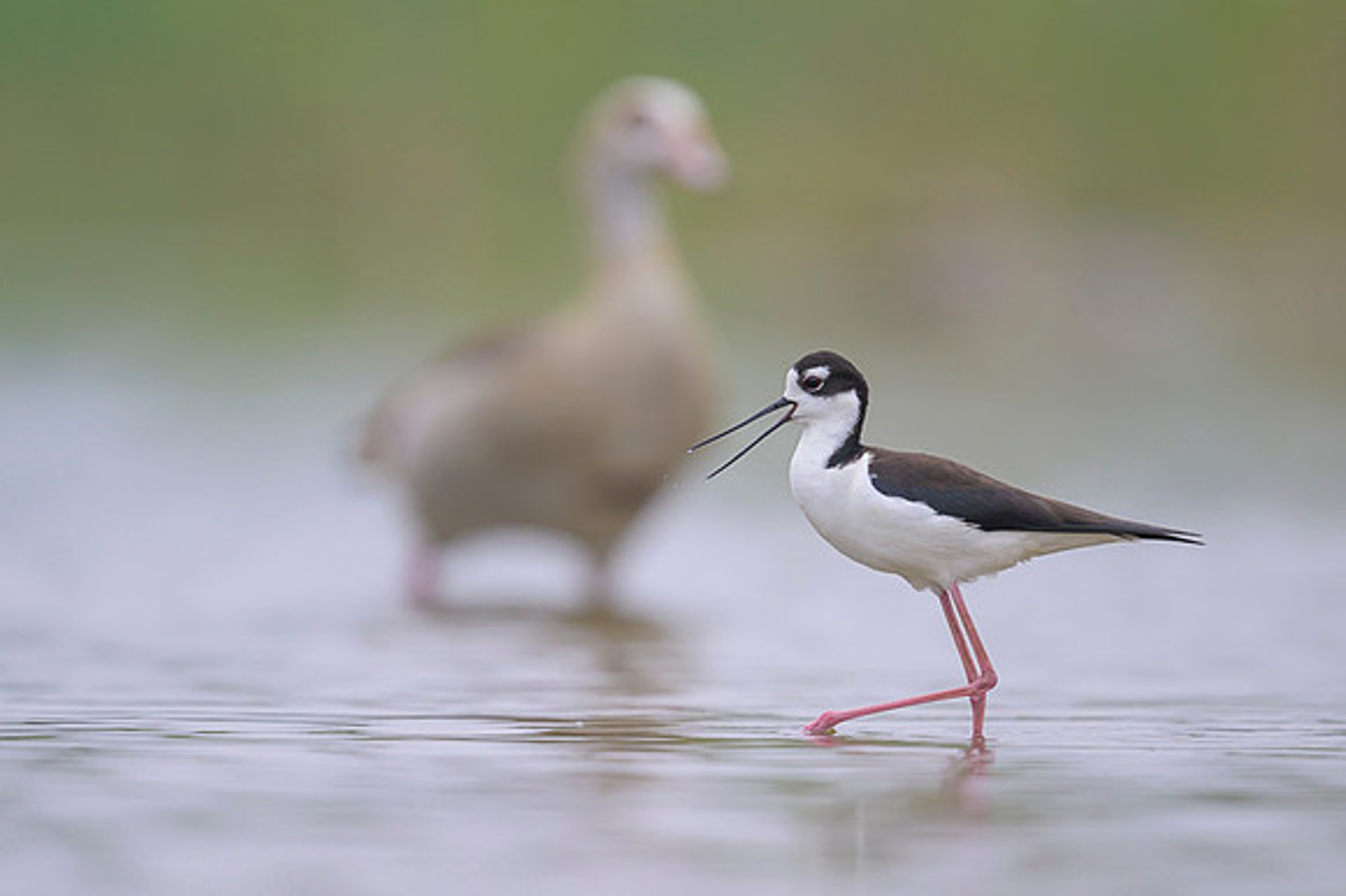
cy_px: 526
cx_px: 673
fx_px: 24591
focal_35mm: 658
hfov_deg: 3.1
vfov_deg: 2.1
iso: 640
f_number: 4
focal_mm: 560
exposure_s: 1/1600
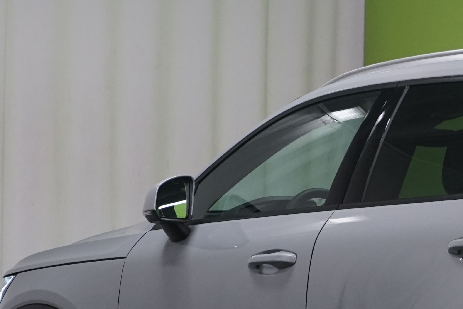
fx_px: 2495
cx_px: 539
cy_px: 241
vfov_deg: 7.1
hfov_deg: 10.4
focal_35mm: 194
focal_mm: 66
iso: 1250
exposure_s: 1/25
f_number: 7.1
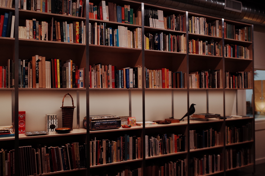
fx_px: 257
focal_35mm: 35
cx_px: 132
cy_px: 88
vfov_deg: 37.8
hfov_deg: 54.5
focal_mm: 18.3
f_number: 2.8
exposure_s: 1/250
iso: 400
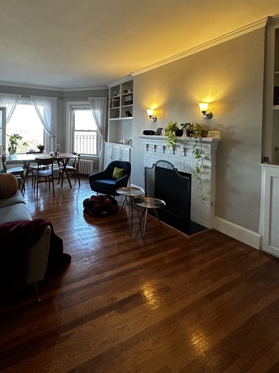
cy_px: 136
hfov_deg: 66.9
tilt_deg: -1.0
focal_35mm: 19
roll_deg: -1.2
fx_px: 204
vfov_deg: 82.8
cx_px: 95
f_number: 2.2
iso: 250
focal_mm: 2.22
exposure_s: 1/120
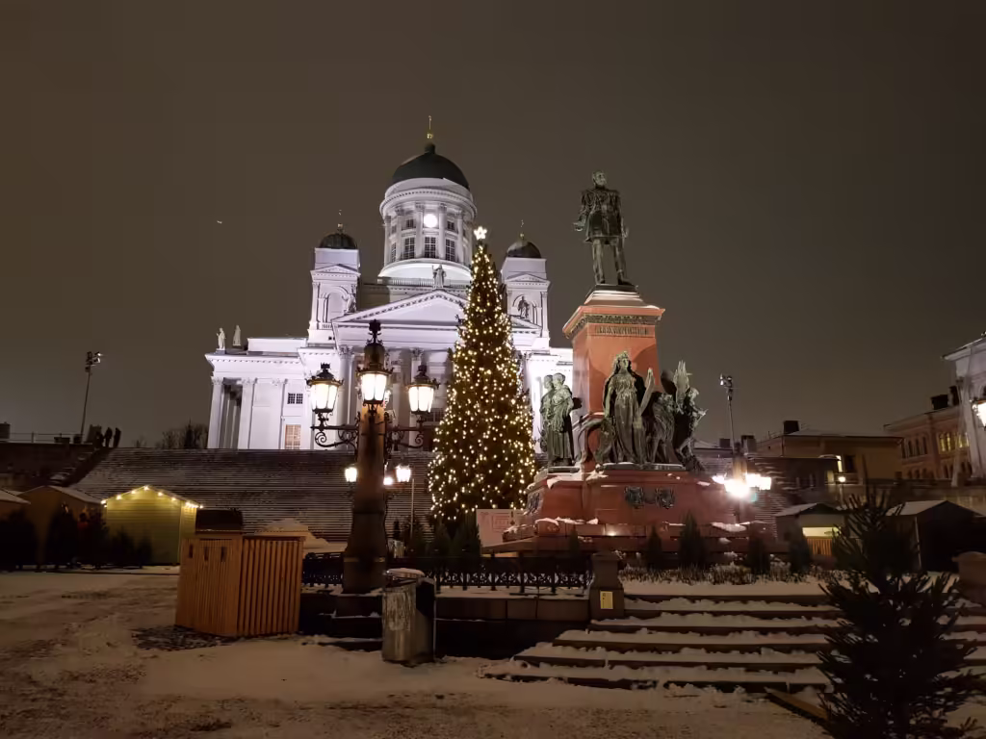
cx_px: 493
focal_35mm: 26
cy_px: 370
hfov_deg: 67.3
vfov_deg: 53.1
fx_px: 741
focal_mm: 4.2
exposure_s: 1/11
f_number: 1.7
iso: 250
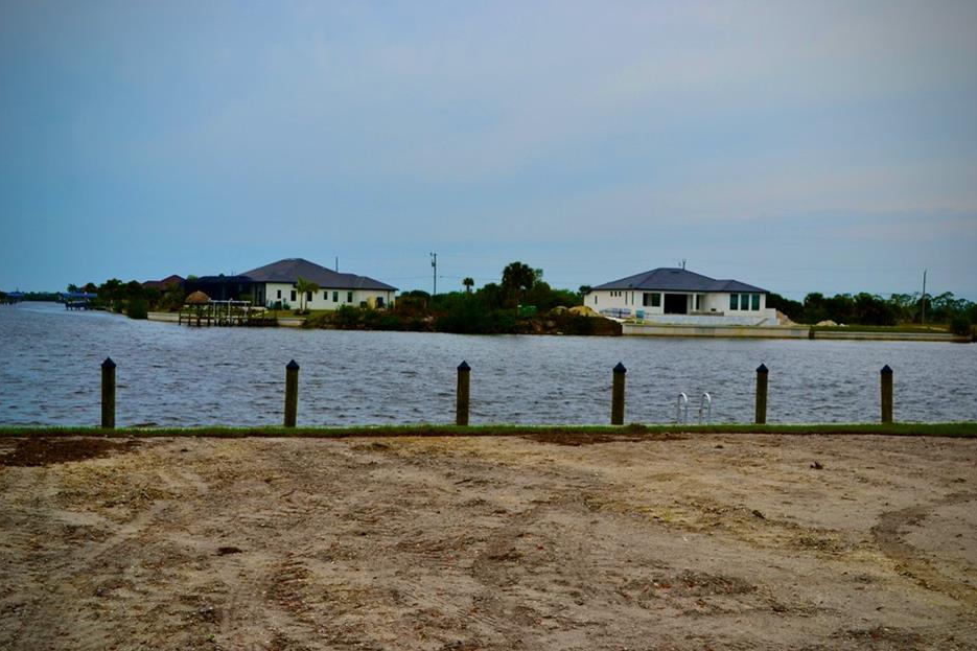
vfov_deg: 29.2
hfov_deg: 42.7
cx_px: 498
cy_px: 322
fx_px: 1248
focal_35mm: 46
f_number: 8
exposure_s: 1/250
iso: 100
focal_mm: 28
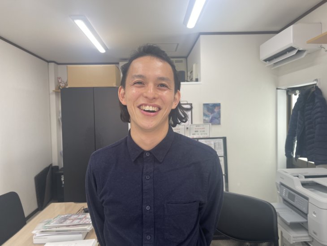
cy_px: 123
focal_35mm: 26
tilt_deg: -2.5
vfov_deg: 53.1
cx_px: 164
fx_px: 246
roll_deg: +1.0
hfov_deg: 67.3
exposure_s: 1/121
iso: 50
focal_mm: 5.1
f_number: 1.6
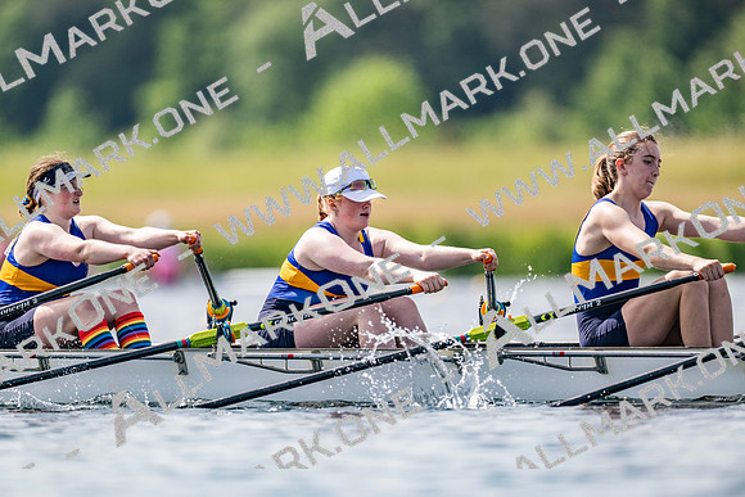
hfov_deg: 3.4
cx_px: 372
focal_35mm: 600
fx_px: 12419
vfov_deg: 2.3
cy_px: 248
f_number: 4
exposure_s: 1/2500
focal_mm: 600
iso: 200
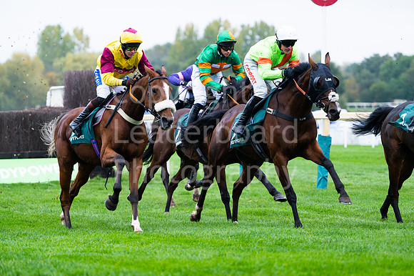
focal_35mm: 175
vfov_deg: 7.8
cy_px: 138
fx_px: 2011
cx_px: 207
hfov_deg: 11.8
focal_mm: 175
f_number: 4
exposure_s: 1/1000
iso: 800
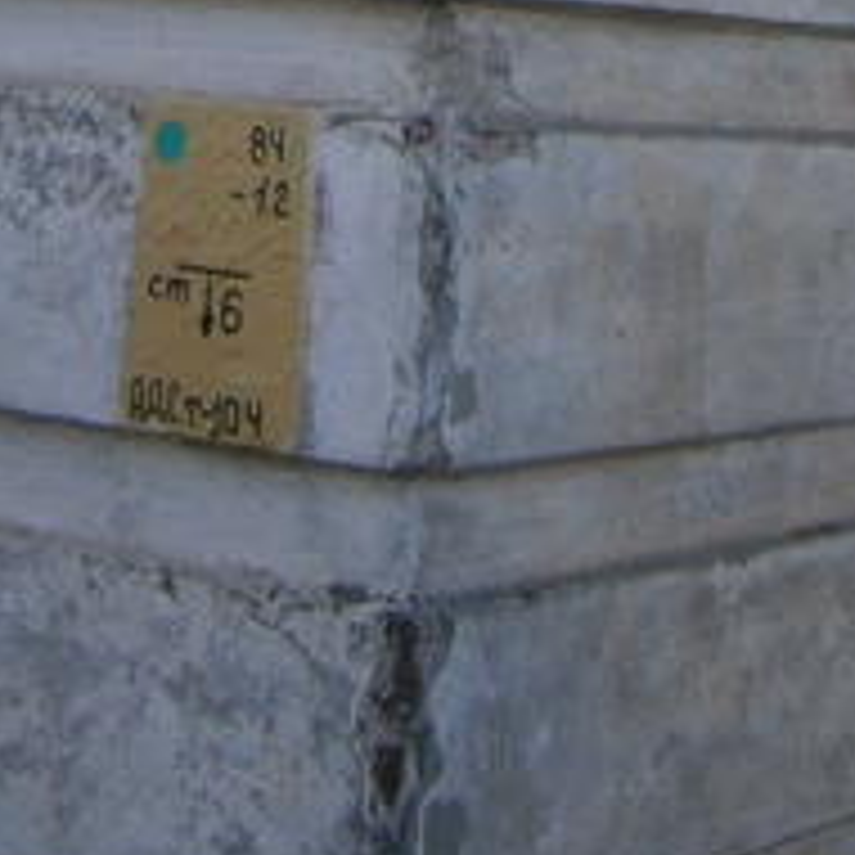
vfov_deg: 13.3
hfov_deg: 15.9
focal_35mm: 109
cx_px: 646
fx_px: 3046
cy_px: -950
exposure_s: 1/400
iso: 80
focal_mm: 4.7
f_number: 2.8
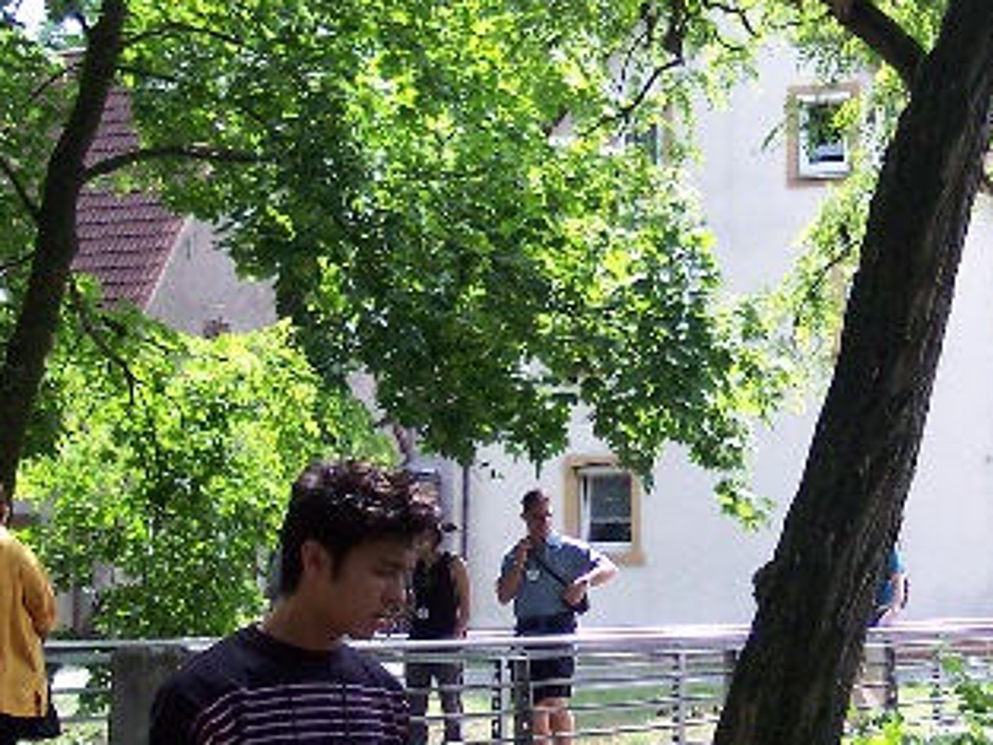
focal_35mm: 97
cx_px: 860
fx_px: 2784
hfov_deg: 19.9
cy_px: 431
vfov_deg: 15.2
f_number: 2.8
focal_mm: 8
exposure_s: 1/350
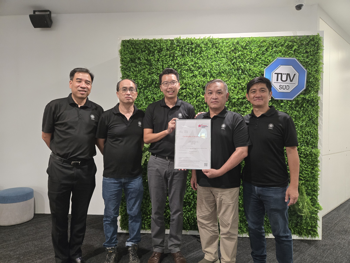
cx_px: 175
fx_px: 233
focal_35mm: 23
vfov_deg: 58.9
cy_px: 132
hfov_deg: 73.9
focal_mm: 5.4
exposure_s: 1/100
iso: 640
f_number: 1.8
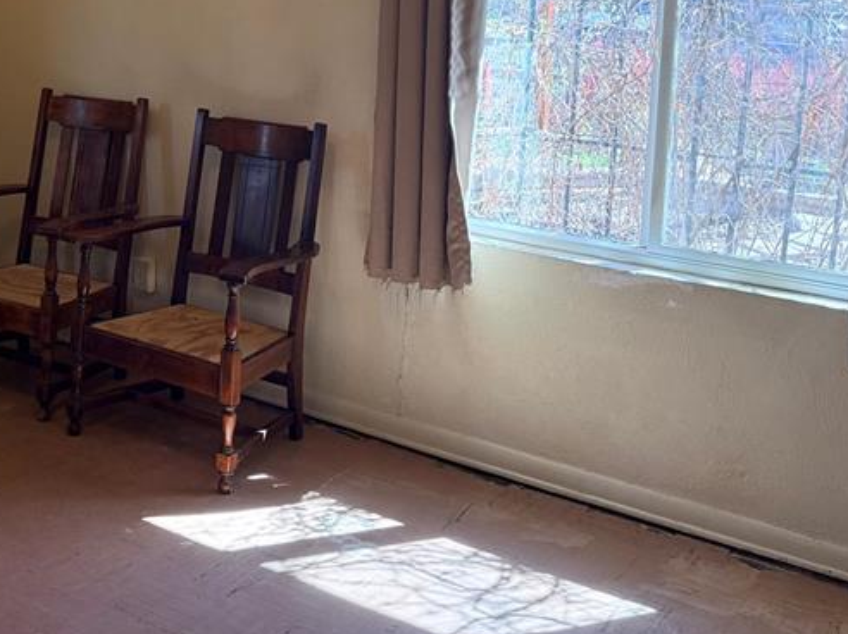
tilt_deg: -2.9
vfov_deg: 27.8
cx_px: 112
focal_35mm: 50
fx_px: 1224
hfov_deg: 36.3
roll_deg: -2.2
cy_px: 47
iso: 200
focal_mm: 6.76
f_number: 1.78
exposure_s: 1/231
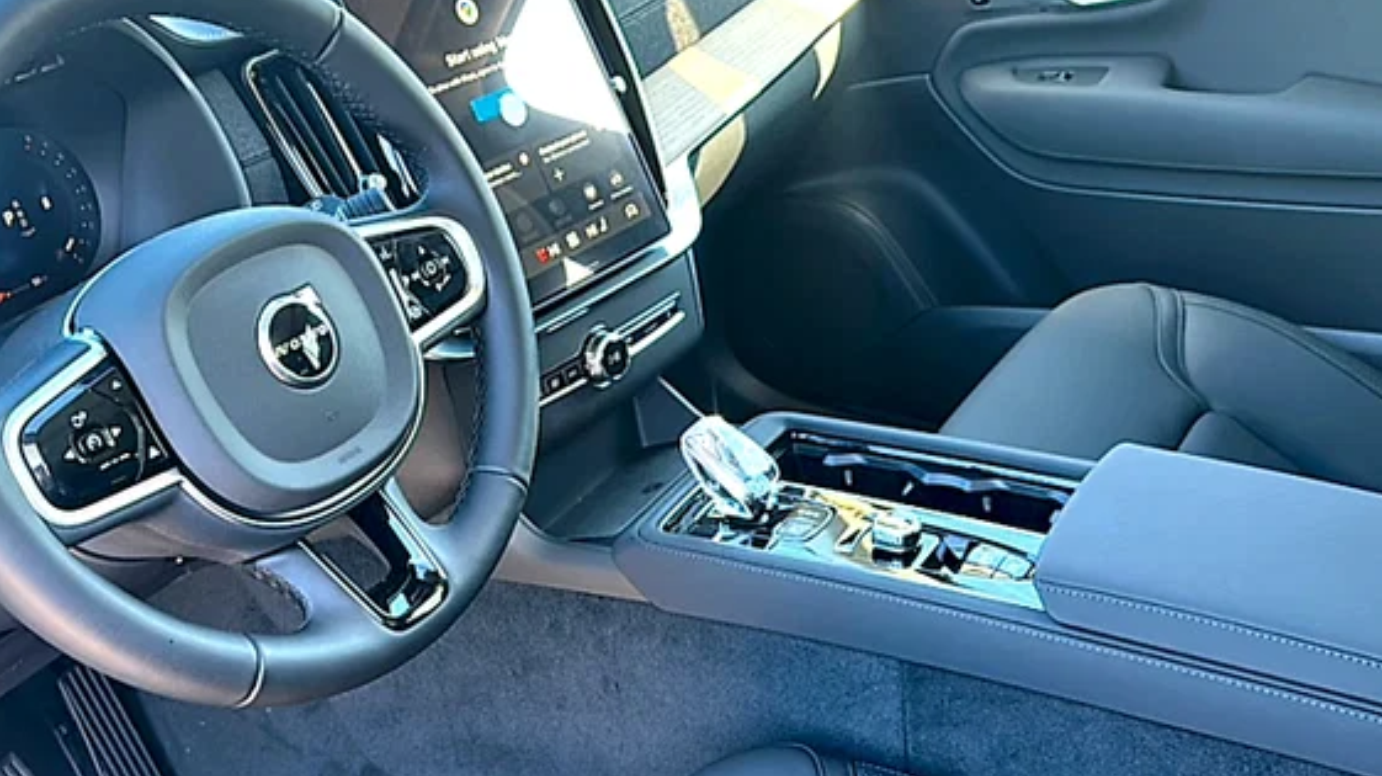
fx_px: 1245
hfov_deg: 57.9
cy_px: 462
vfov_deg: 34.5
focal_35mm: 34
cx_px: 601
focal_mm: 6.86
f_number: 1.78
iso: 100
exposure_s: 1/77
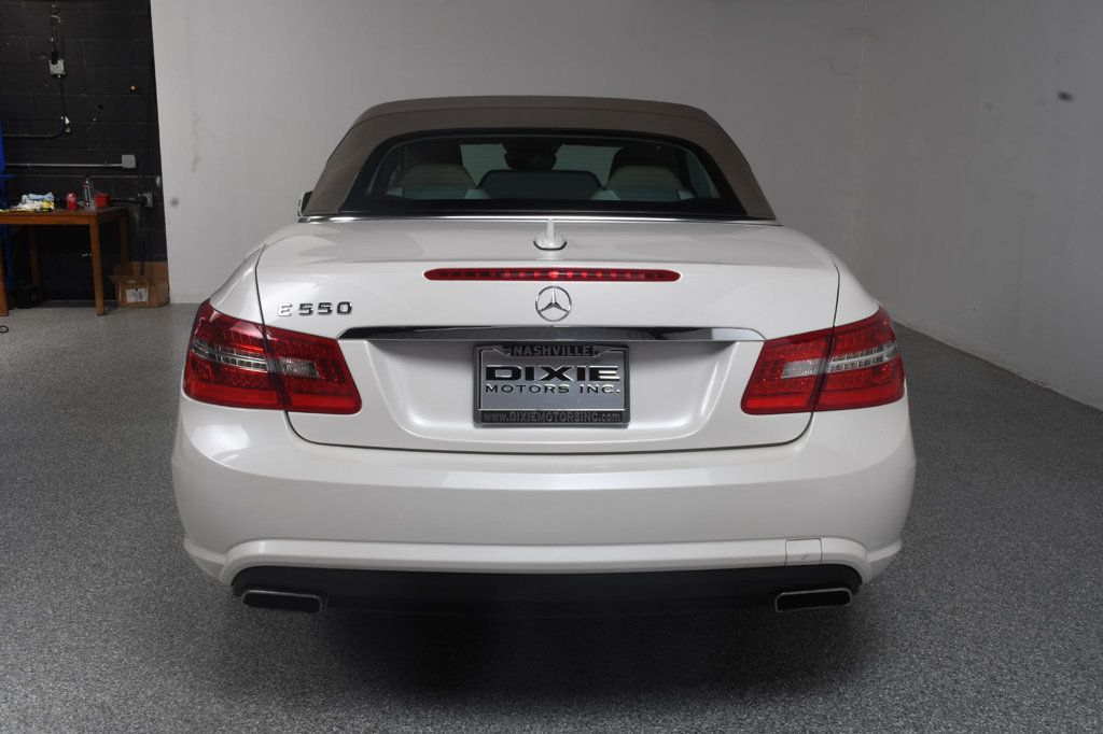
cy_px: 367
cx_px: 552
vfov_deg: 36.8
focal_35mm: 36
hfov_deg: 53.1
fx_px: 1103
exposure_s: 1/160
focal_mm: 24
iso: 100
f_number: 14
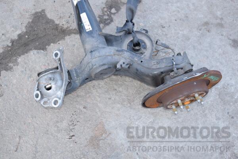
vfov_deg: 28.1
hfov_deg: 41.1
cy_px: 80
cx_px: 119
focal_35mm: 48
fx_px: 317
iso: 800
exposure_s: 1/200
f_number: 5.6
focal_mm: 32
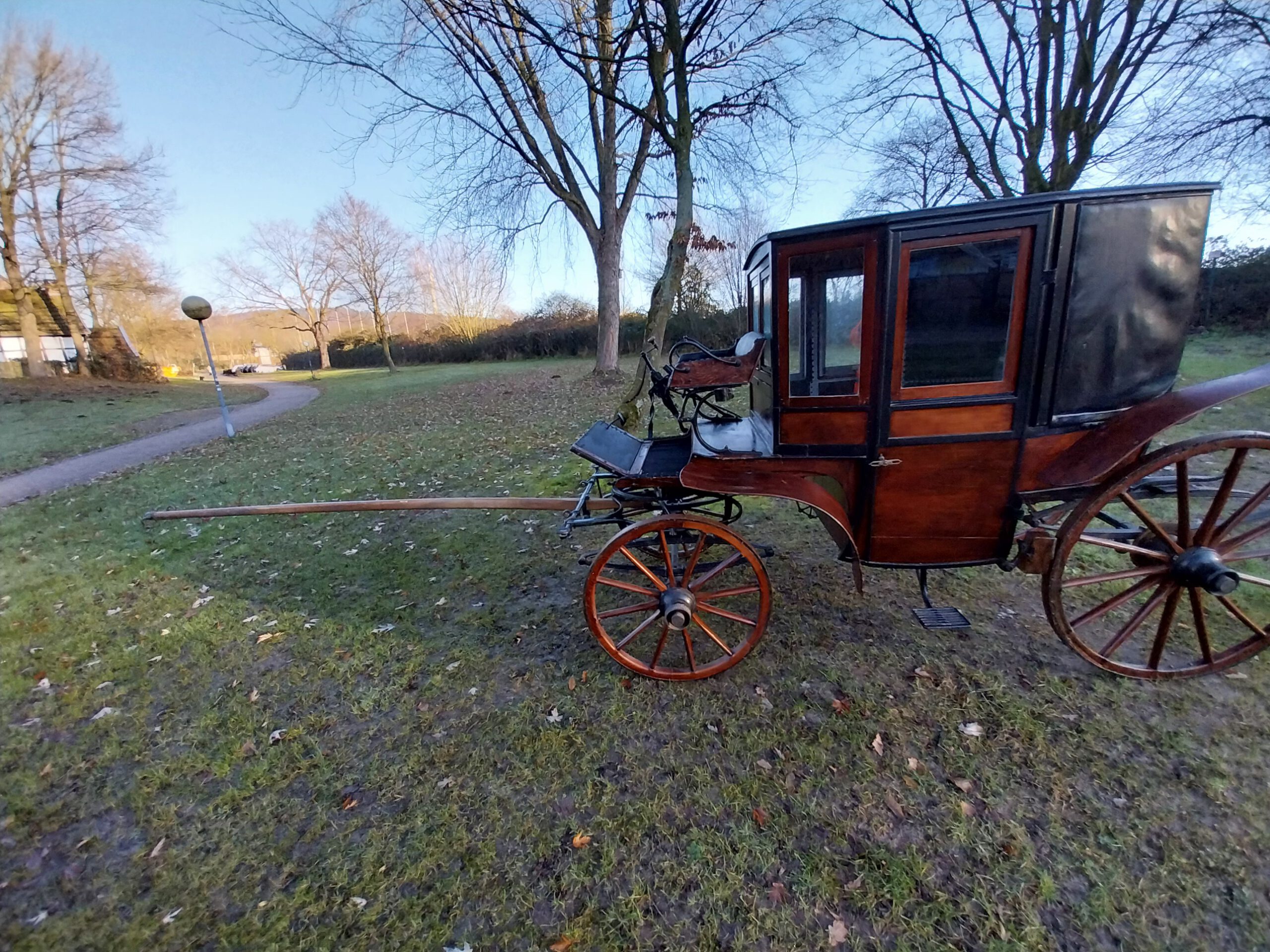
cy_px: 476
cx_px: 635
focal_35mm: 13
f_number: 2.2
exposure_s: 1/174
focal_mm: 1.13
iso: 64
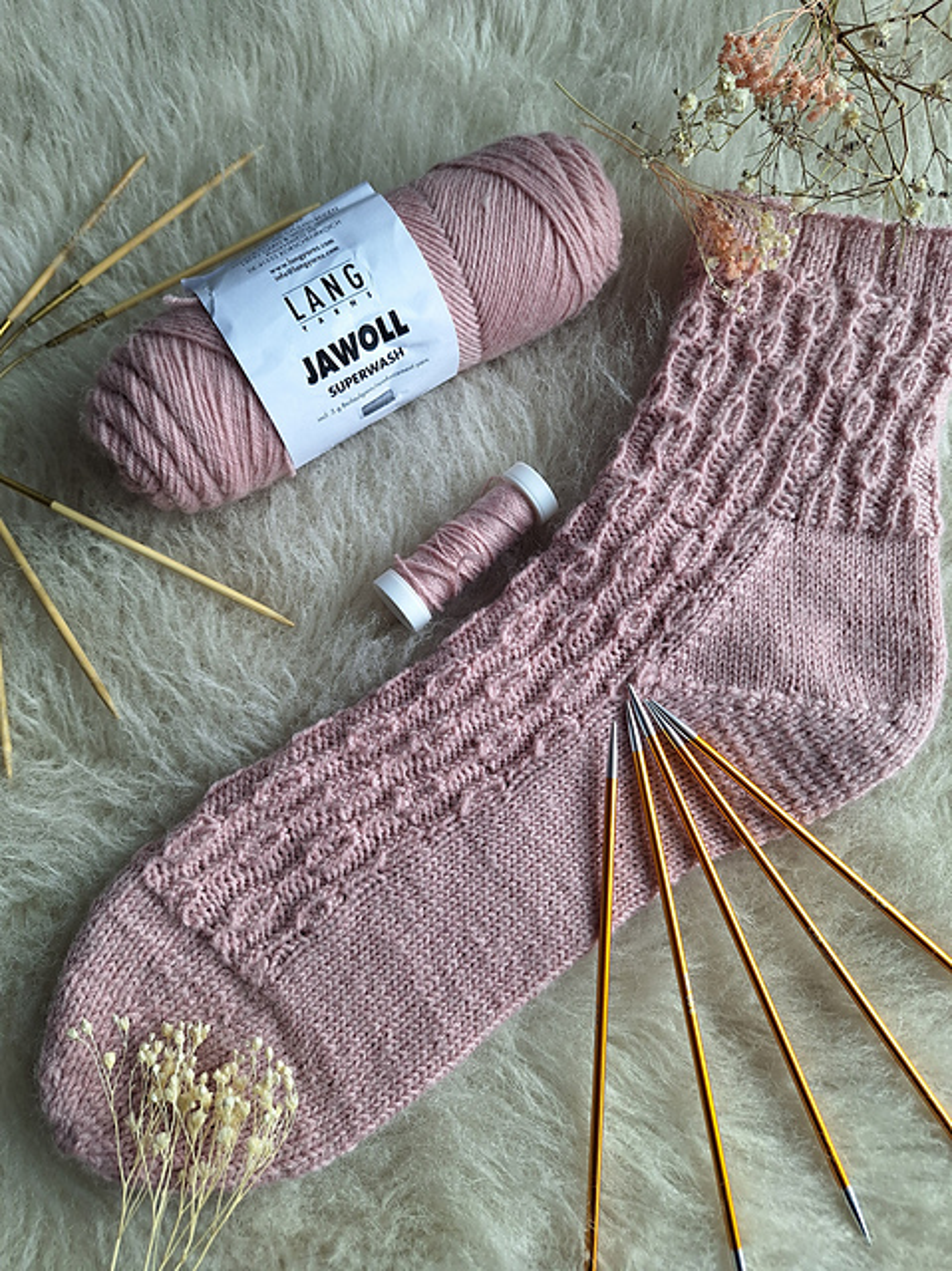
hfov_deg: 58.8
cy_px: 636
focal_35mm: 23
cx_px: 476
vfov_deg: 74.0
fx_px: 845
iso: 40
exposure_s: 1/129
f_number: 1.8
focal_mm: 5.54
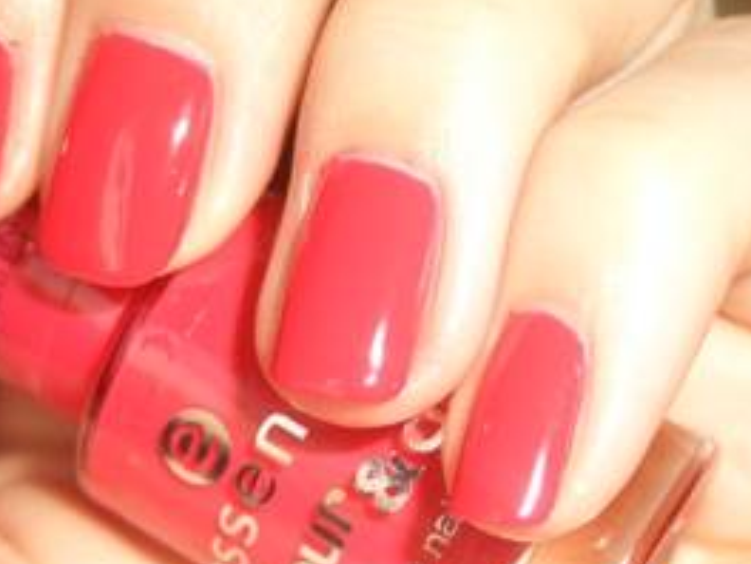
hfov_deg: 21.6
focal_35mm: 90
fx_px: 1953
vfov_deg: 16.4
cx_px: 213
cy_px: 356
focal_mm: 11.3
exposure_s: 1/60
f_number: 3.2
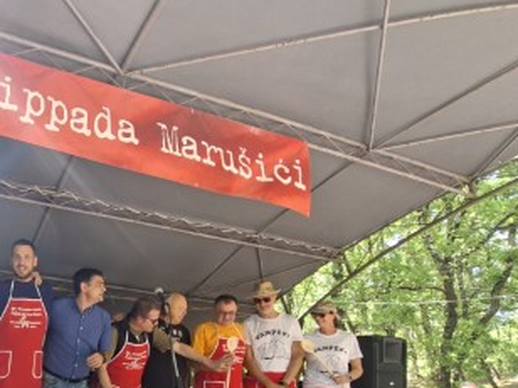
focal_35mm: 27
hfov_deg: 55.5
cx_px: 40
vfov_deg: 46.7
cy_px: 344
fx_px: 404
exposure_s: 1/100
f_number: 2.2
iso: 50
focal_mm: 1.74
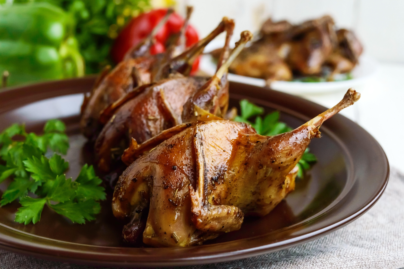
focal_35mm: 52
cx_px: 202
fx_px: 589
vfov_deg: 25.7
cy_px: 134
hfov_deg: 37.9
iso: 800
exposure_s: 1/200
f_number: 6.3
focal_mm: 35
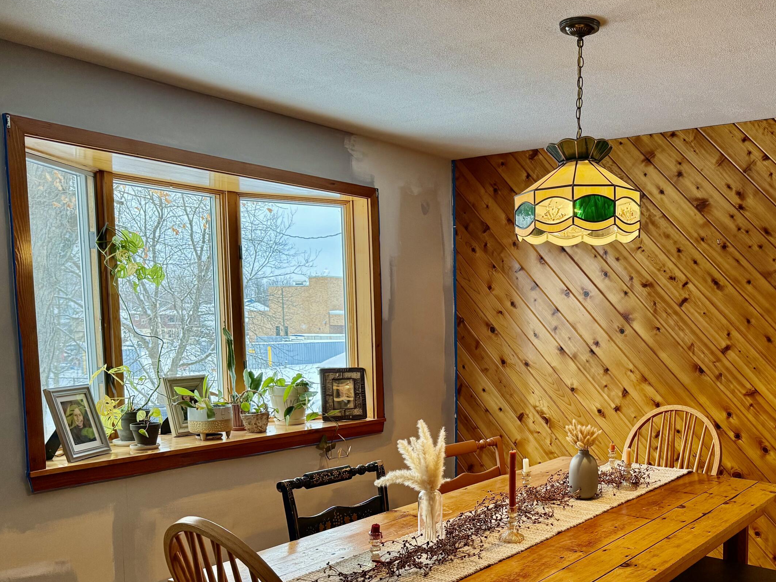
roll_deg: -0.2
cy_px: 396
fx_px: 762
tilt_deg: -6.1
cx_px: 543
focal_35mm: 34
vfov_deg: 41.2
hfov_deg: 52.5
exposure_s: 1/120
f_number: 1.78
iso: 200
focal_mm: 6.76
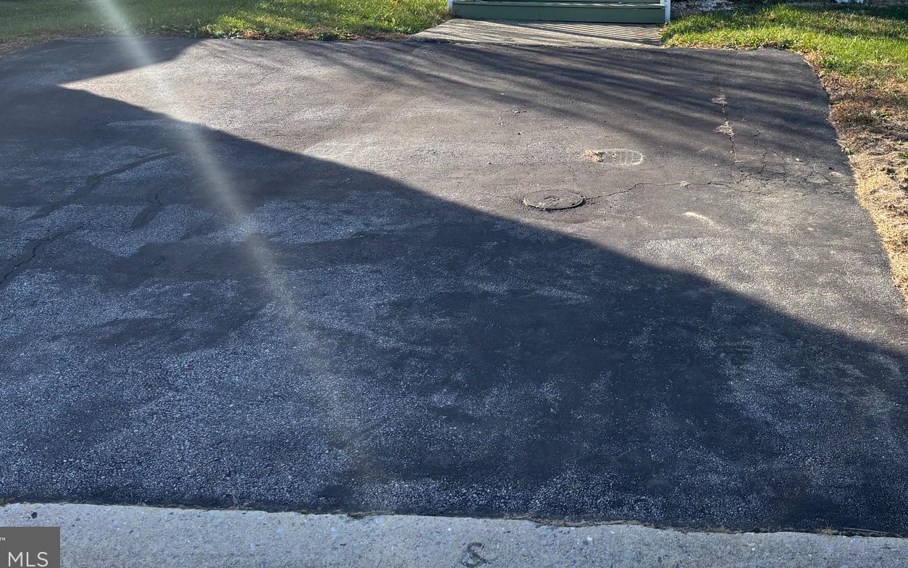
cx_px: 621
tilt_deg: -6.6
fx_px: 1114
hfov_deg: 43.6
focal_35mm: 45
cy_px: 30
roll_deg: -0.9
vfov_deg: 27.3
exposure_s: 1/1721
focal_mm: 5.96
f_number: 1.6
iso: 50
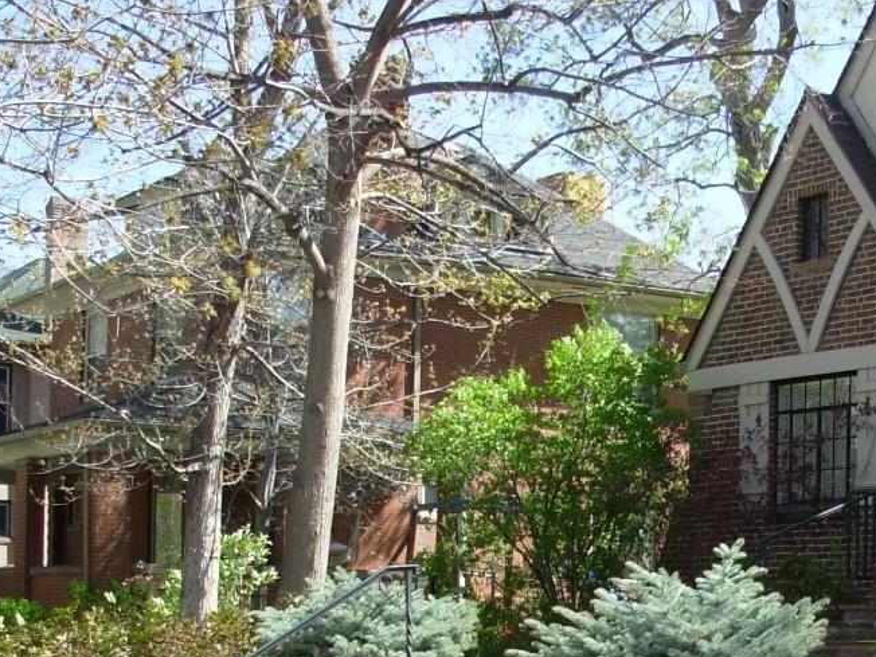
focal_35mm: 82
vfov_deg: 17.4
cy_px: 707
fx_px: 2075
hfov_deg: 23.5
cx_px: 691
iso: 50
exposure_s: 1/342
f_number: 2.9
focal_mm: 6.3
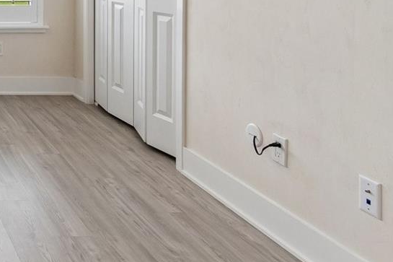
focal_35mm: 44
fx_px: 480
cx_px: -148
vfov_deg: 26.7
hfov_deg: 31.3
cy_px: -61
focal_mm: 10
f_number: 8
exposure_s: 1/50
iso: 200
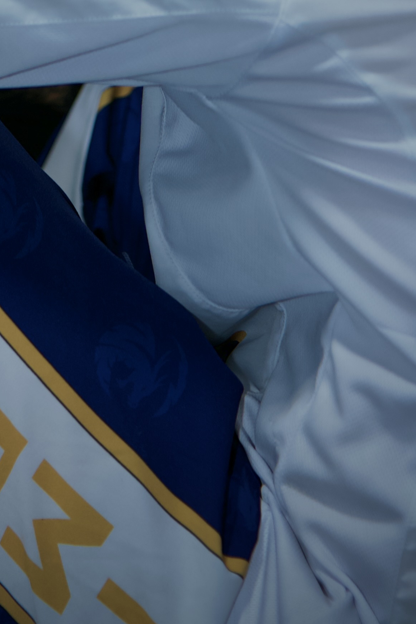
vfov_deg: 9.8
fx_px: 3588
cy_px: -146
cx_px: 11
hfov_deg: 6.6
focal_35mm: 207
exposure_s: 1/100
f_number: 2.8
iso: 800
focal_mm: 60
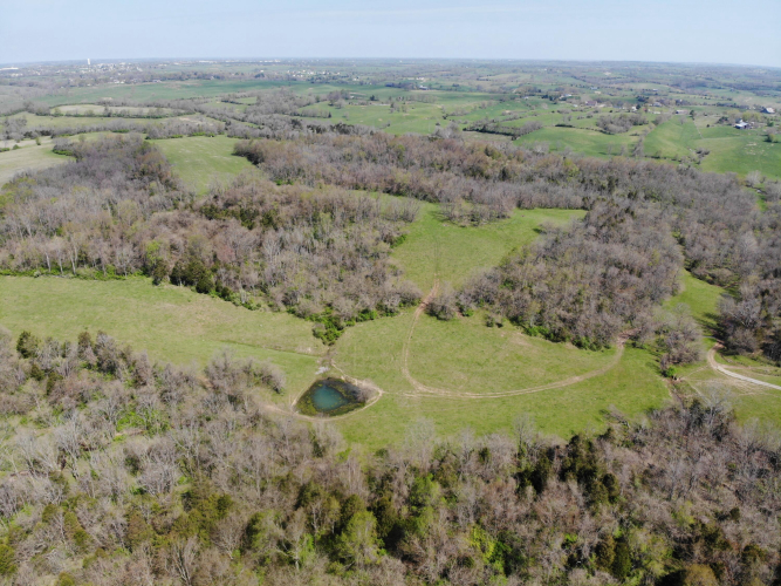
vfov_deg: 56.8
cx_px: 390
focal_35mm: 24
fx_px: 541
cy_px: 293
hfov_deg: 71.6
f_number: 2.8
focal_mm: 4.5
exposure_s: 1/705
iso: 100
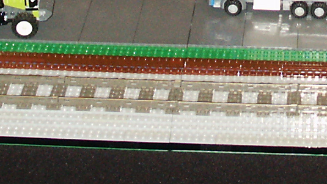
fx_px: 1405
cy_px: -204
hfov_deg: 13.2
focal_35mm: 162
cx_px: 289
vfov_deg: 7.2
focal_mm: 7.2
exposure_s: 1/45
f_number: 3
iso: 200
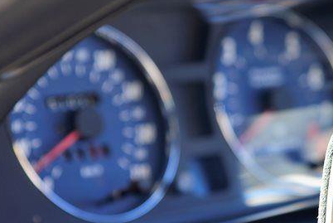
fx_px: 2648
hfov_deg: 7.2
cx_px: 325
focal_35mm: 286
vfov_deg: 4.8
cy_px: 157
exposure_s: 1/100
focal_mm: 120
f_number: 5
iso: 250
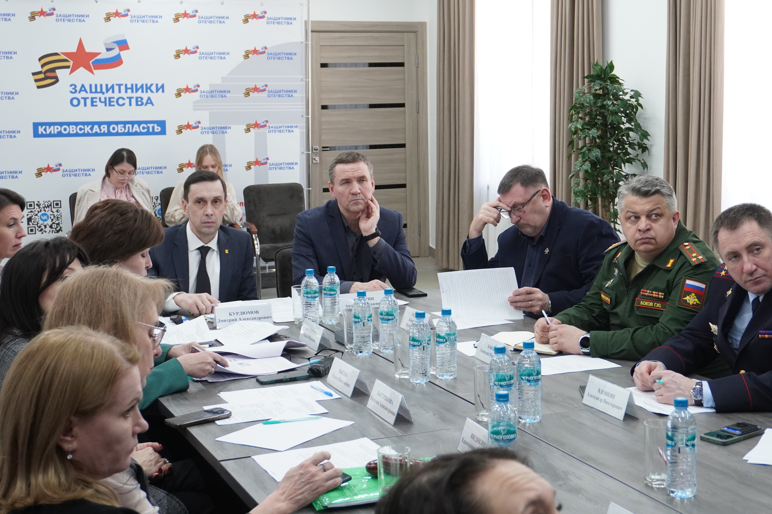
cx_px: 386
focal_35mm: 45
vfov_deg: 29.9
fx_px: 965
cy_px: 257
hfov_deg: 43.6
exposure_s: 1/125
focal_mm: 30
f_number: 5.6
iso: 1250
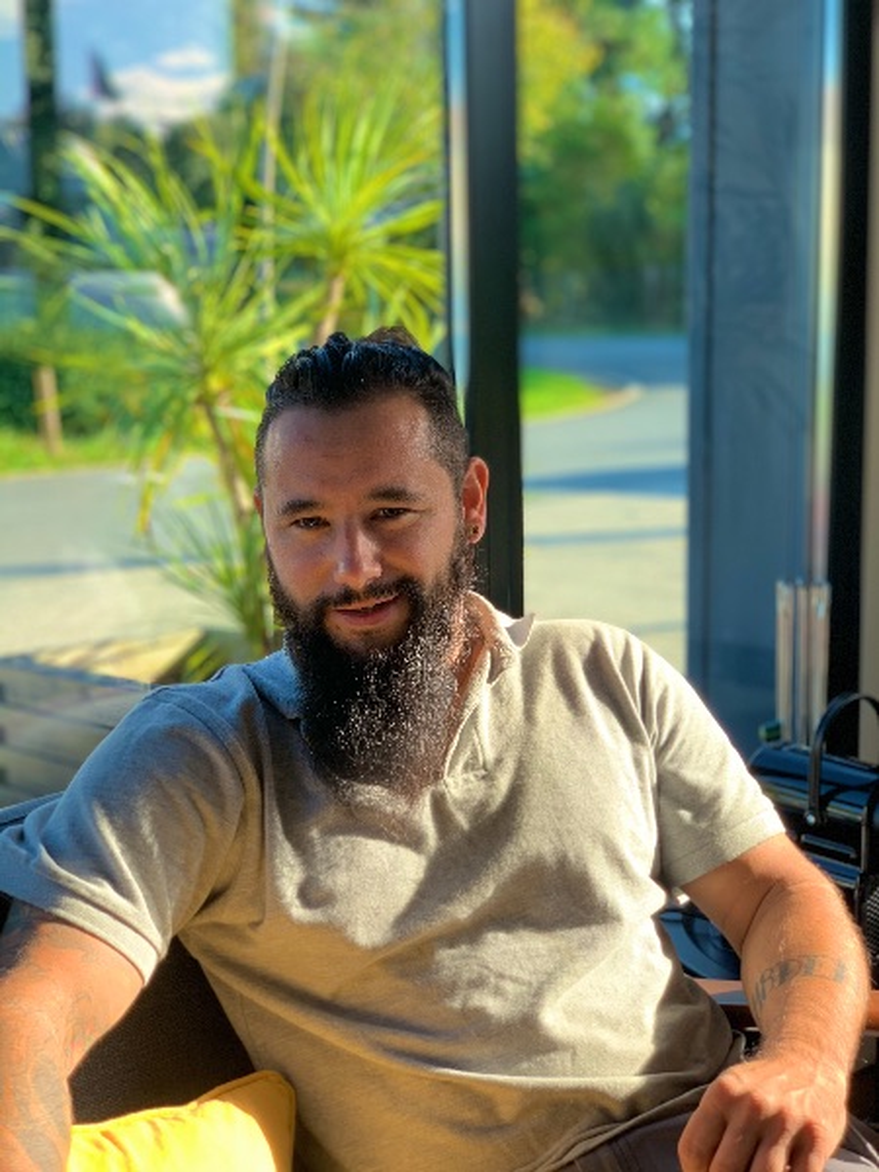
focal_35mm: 52
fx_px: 1761
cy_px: 586
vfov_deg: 36.8
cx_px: 440
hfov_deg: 28.0
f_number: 2.4
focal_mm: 6
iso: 25
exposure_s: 1/122
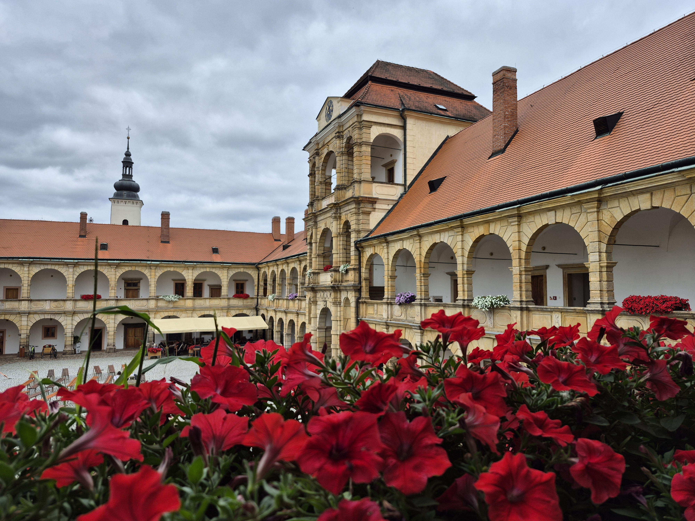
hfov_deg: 73.9
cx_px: 348
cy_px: 260
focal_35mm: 23
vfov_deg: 58.9
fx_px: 462
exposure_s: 1/1540
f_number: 1.8
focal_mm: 5.4
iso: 25
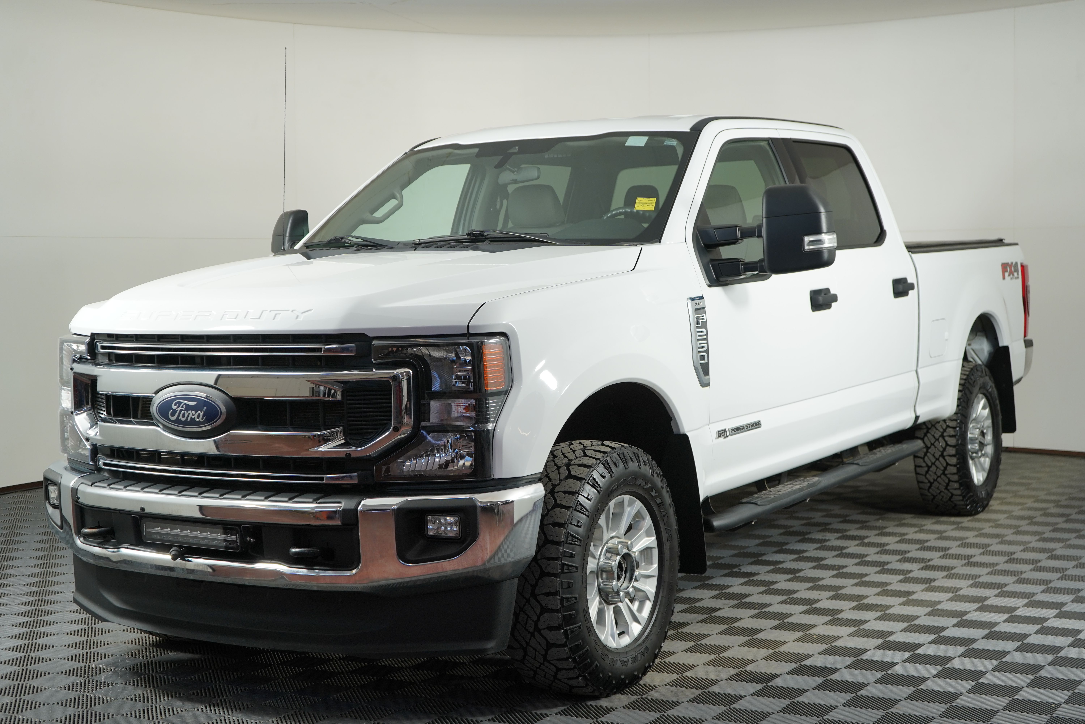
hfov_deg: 39.6
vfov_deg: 27.0
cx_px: 542
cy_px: 362
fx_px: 1507
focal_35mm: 50
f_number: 4.5
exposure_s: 1/160
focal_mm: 50
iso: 500
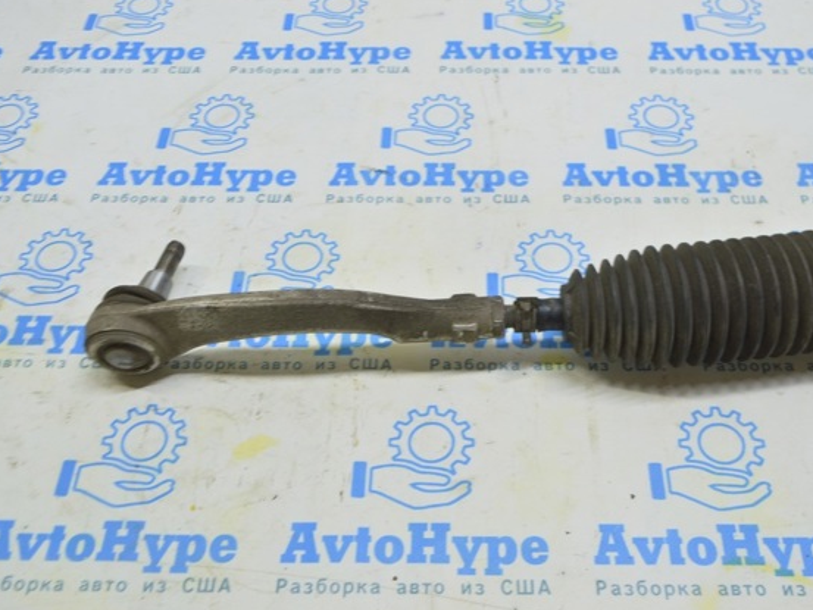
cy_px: 304
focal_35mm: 40
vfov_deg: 36.0
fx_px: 940
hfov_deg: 46.7
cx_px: 440
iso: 400
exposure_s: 1/20
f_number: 5.6
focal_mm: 24
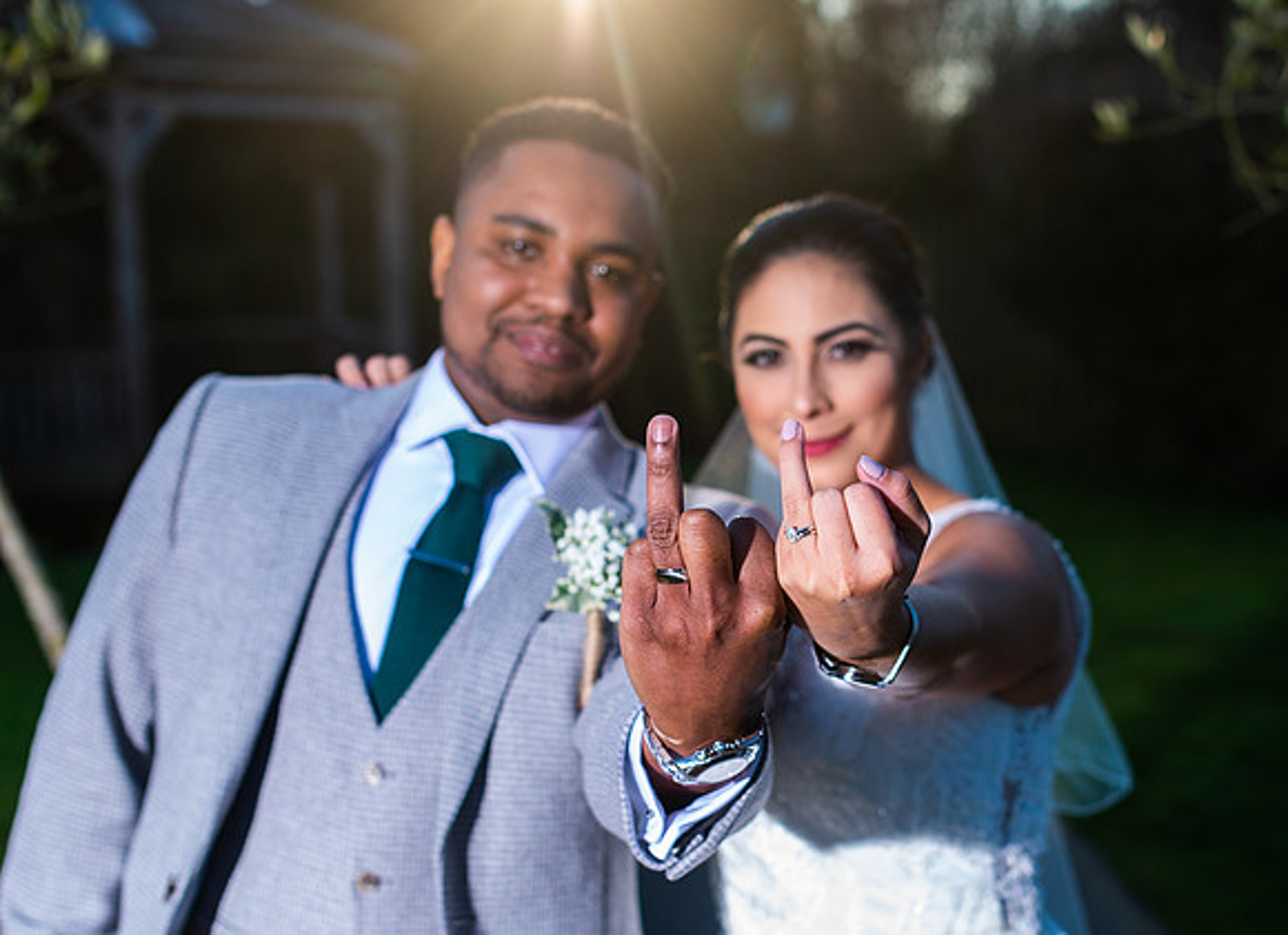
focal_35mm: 60
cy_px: 540
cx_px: 794
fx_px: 2189
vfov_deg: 24.1
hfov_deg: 32.7
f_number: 2.8
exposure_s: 1/1250
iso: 160
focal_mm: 35
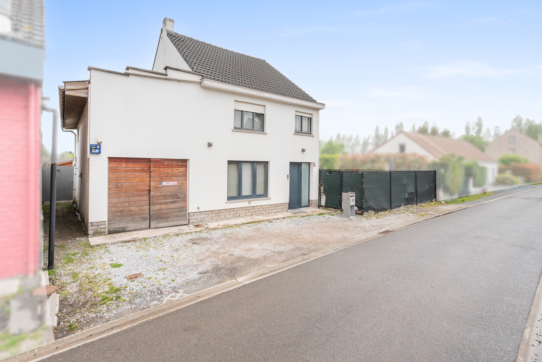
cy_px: 177
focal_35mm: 17
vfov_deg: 70.5
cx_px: 274
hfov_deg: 93.3
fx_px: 256
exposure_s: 1/400
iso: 800
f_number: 11
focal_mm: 16
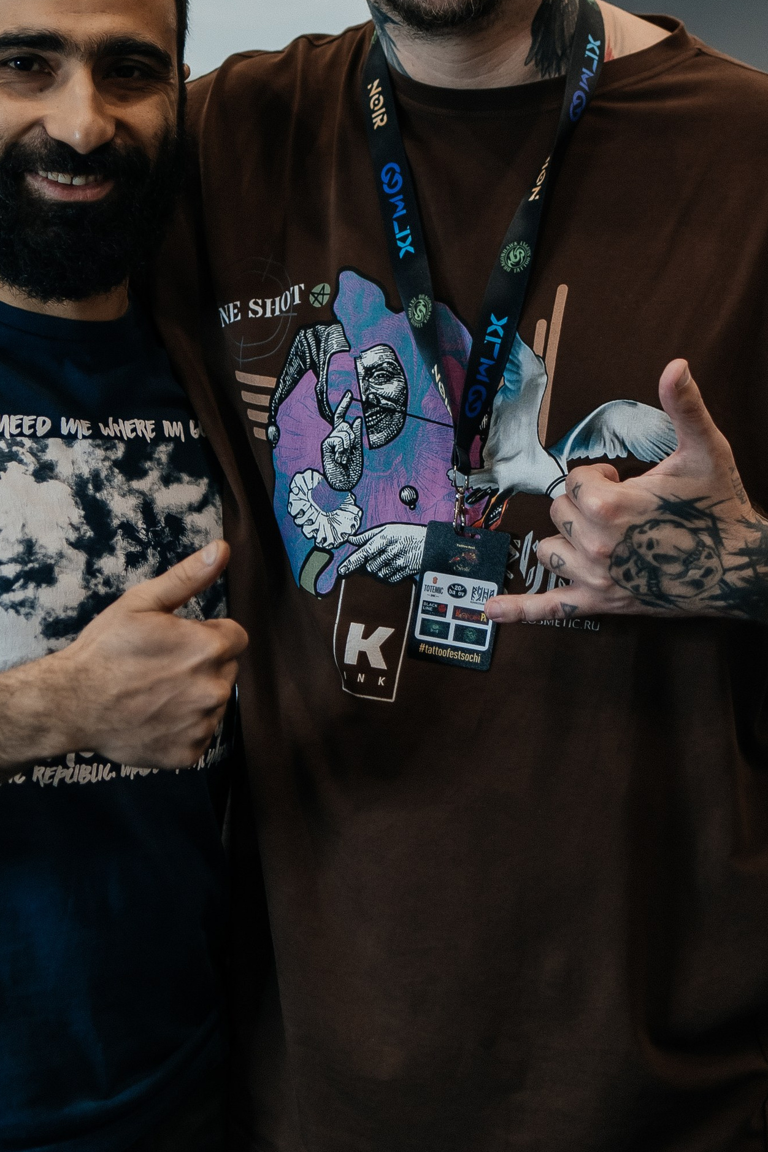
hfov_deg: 14.9
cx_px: 301
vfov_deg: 22.1
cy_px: 425
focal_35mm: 92
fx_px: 2944
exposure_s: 1/100
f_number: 1.8
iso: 250
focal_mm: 45
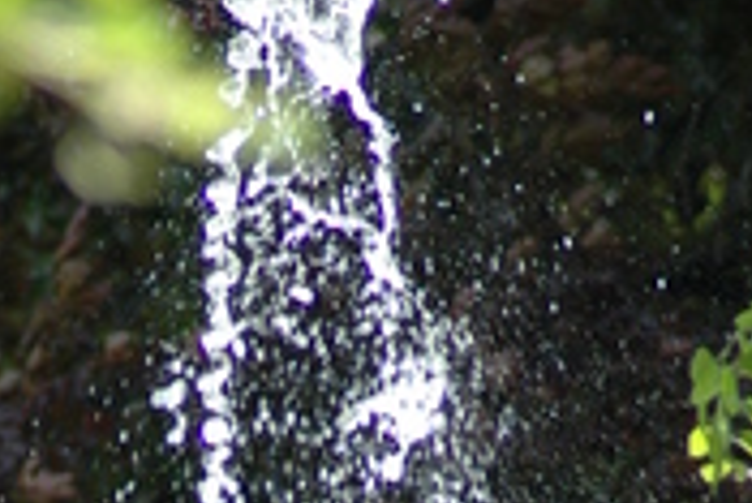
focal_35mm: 977
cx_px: 118
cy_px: 1049
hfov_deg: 2.1
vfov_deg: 1.4
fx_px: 20425
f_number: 4.8
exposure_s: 1/350
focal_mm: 190
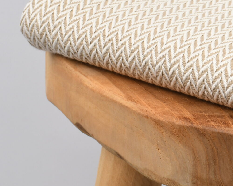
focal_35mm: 127
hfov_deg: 14.6
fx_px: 877
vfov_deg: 12.0
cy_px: 6
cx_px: 281
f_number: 11
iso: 400
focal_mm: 35
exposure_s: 1/30
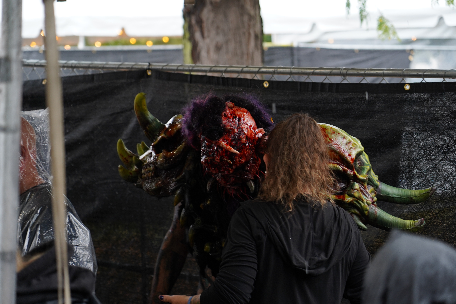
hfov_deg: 19.5
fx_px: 1330
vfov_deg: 13.0
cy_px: 152
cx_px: 228
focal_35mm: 105
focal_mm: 105
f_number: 4
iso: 800
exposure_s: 1/125
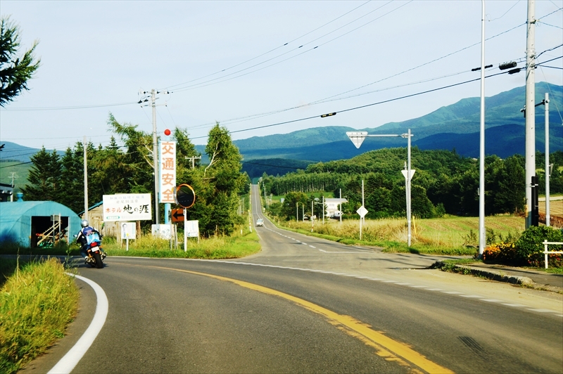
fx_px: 1078
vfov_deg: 19.7
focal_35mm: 69
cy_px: 187
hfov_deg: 29.3
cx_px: 282
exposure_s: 1/320
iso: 200
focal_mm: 46
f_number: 6.3
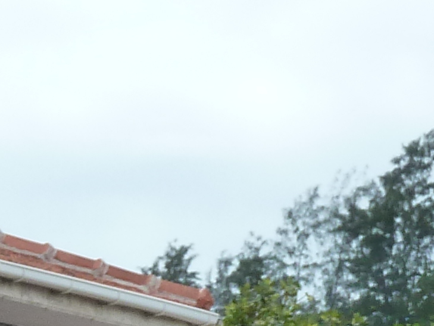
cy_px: 599
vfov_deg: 3.0
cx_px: -682
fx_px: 6195
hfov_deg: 3.9
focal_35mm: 494
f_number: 4.3
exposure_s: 1/500
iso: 125
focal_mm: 14.7
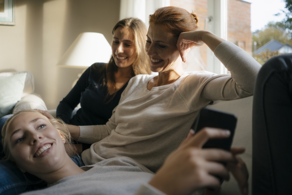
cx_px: 146
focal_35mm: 28
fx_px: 227
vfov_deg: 46.4
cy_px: 98
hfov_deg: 65.5
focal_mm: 28
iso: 160
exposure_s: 1/400
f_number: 2
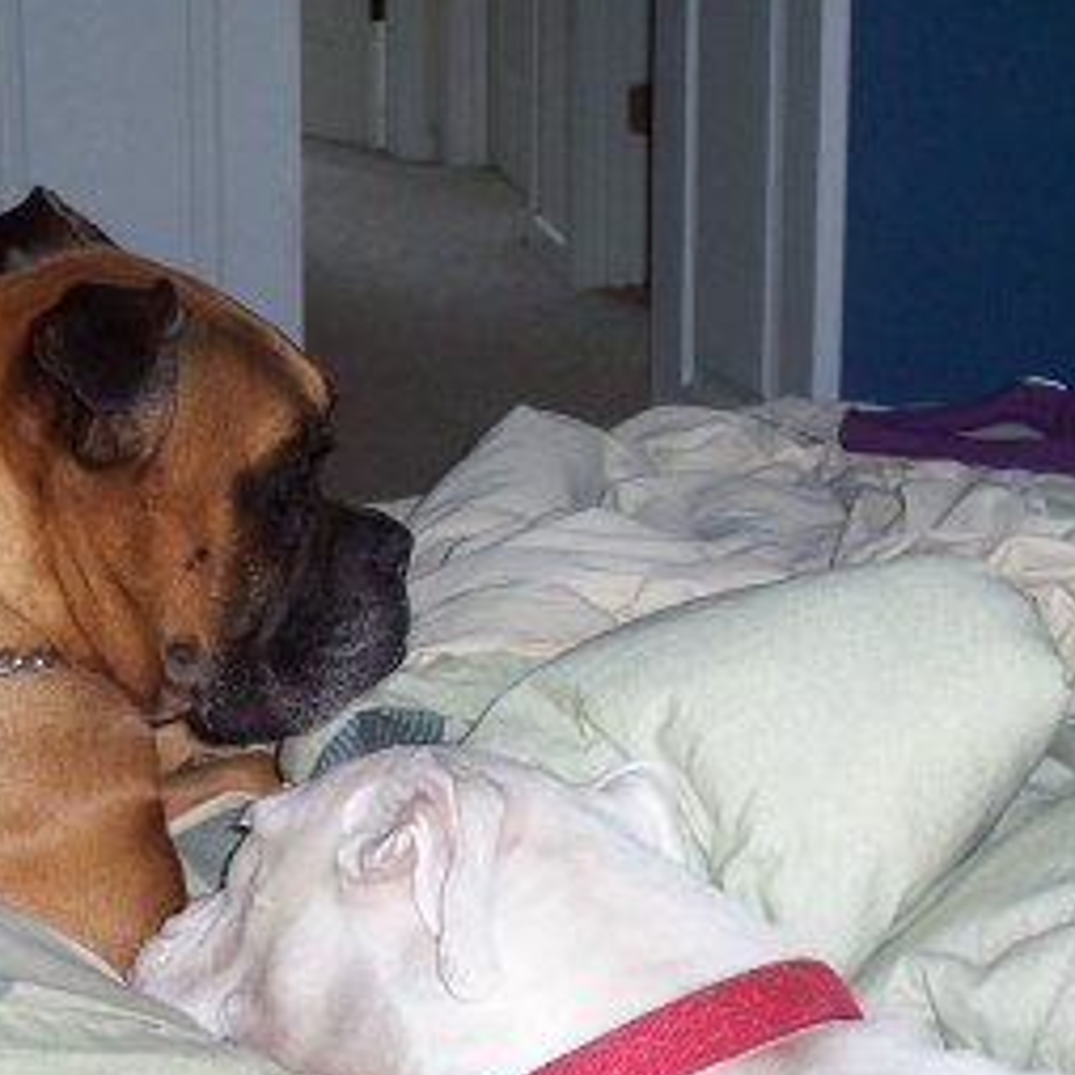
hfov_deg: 17.5
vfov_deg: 17.6
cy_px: 584
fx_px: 3478
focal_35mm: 99
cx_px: 271
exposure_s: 1/90
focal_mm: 10.8
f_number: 4
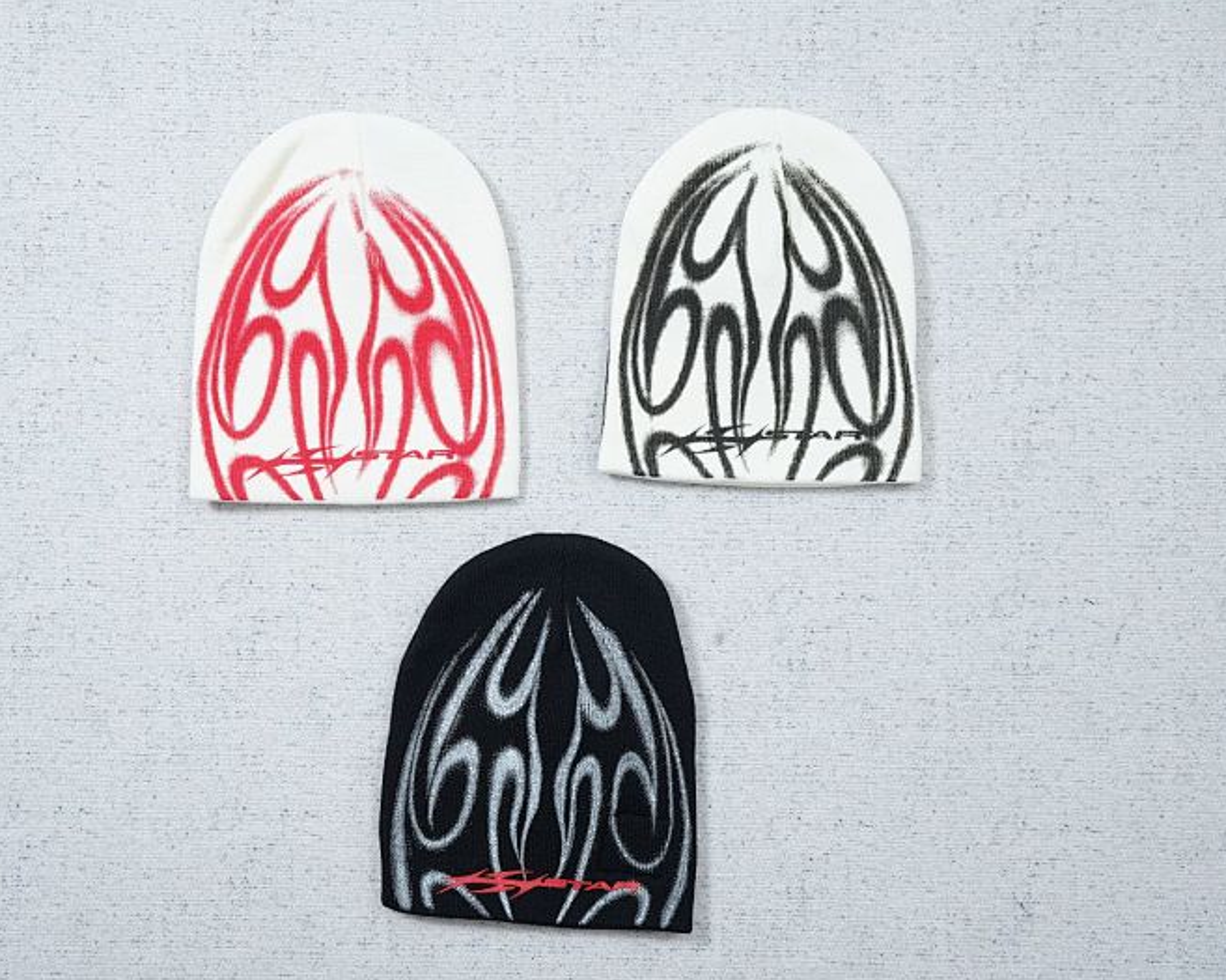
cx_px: 562
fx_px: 1451
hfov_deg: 45.8
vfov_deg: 37.3
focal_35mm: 40
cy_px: 496
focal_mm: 35
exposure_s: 1/100
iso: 1600
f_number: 10
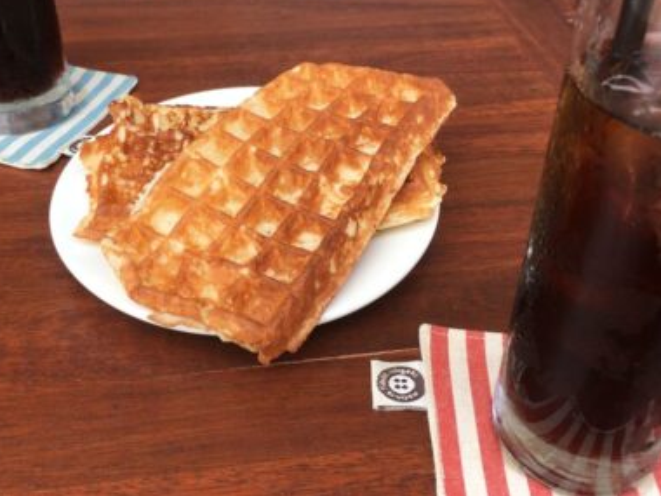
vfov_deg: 38.4
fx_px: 707
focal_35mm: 37
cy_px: 183
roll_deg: -0.4
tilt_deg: -36.9
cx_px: 310
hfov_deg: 50.1
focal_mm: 4.15
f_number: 2.2
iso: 25
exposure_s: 1/323
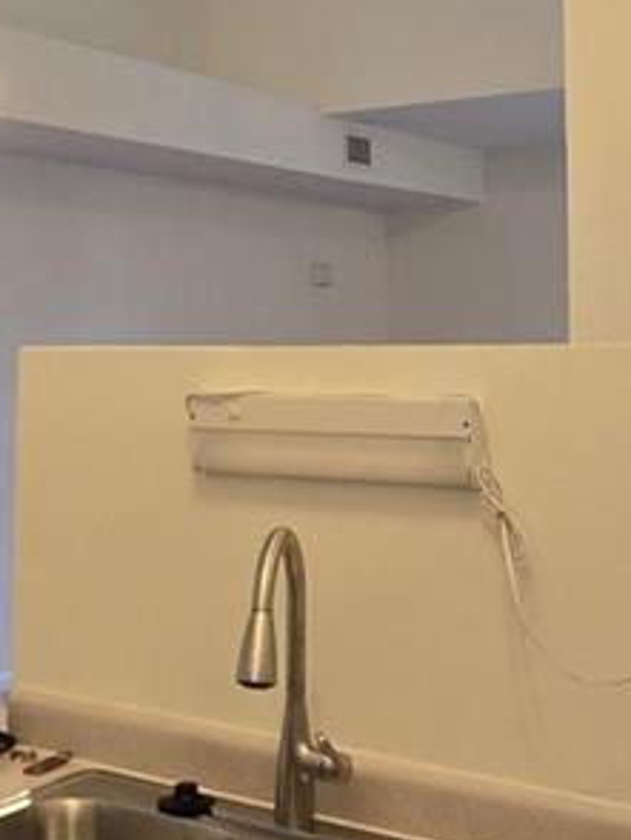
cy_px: 283
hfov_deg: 27.5
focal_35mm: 53
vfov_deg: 35.8
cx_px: 234
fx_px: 1286
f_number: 2.2
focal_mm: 2.2
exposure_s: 1/60
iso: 125
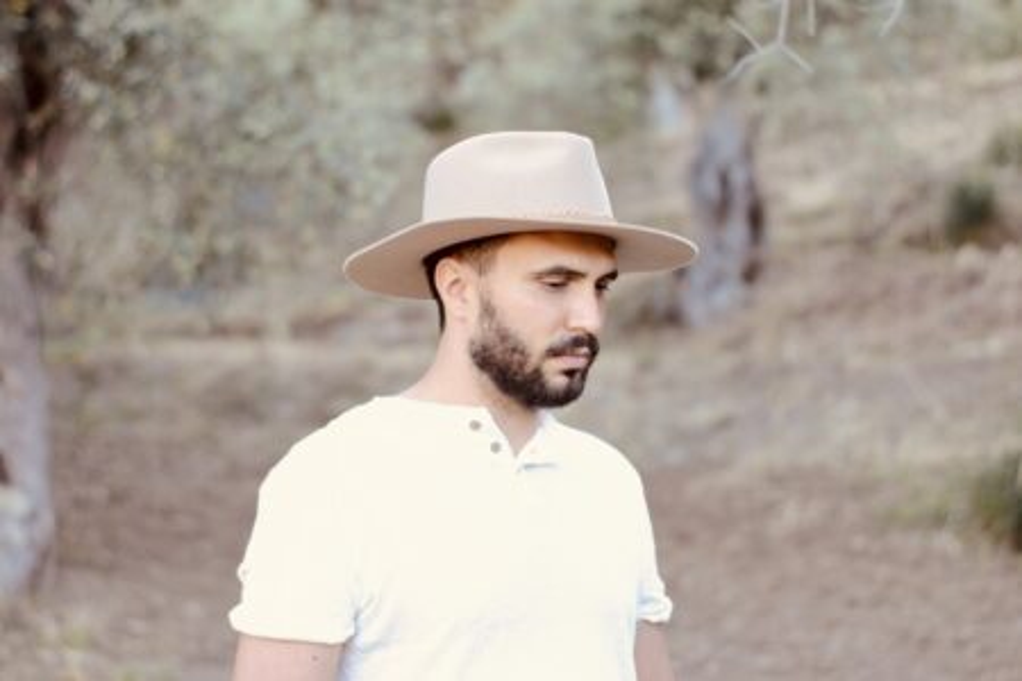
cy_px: 340
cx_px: 511
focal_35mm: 75
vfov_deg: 18.2
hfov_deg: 27.0
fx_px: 2129
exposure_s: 1/160
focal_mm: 50
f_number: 2.5
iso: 100
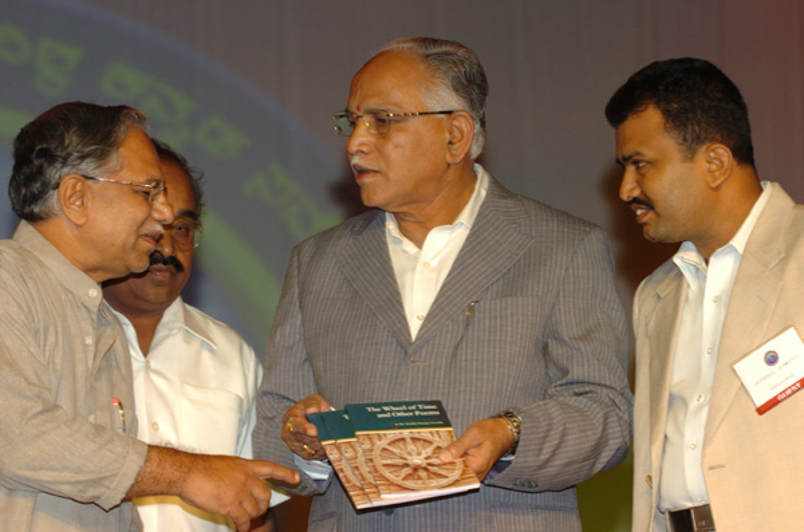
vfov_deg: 8.3
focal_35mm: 165
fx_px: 3676
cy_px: 266
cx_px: 402
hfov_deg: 12.5
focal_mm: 110
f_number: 5
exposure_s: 1/80
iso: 400
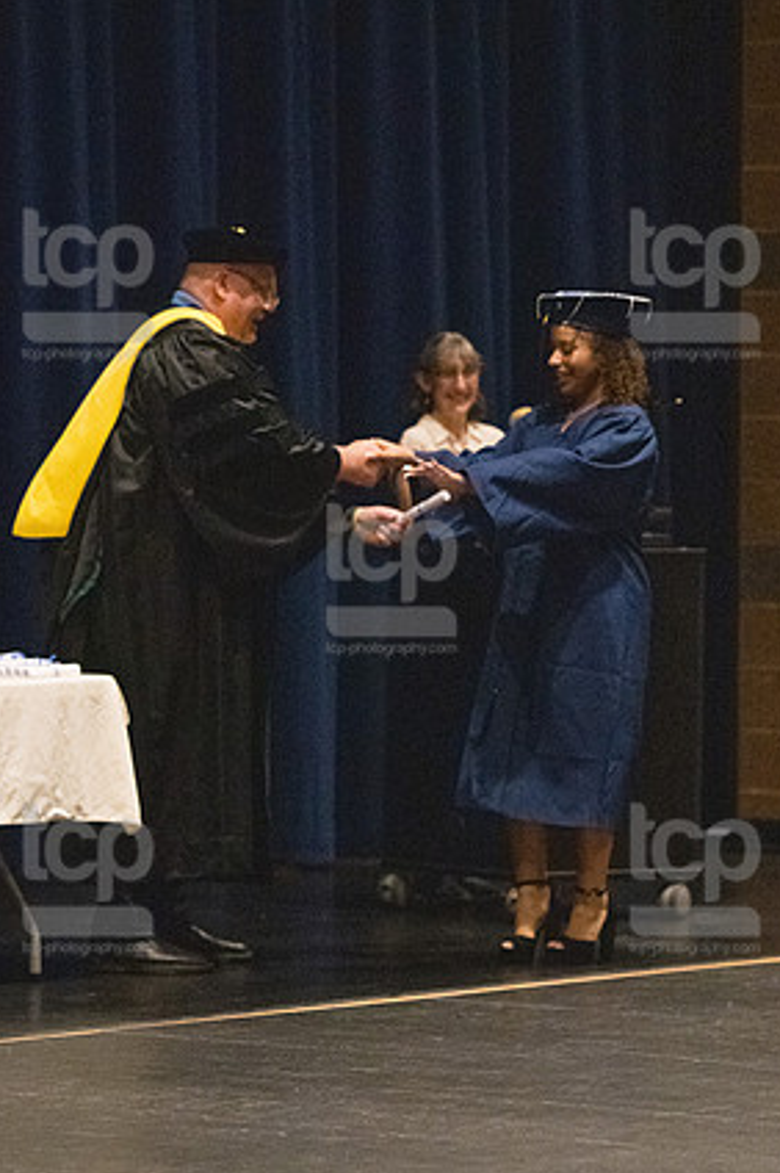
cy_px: 578
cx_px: 391
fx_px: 6738
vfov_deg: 9.9
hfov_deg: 6.6
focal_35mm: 207
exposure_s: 1/400
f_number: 3.2
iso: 10000
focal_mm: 130
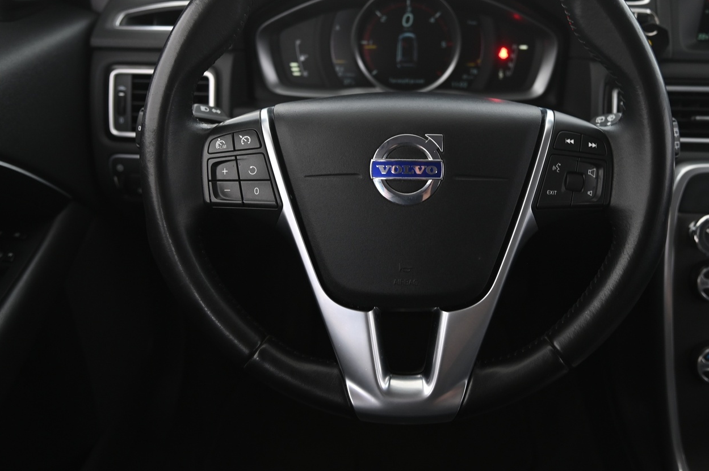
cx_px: 399
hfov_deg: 49.5
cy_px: 173
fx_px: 768
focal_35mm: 39
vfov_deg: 34.0
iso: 1000
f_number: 4
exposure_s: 1/8
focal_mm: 30
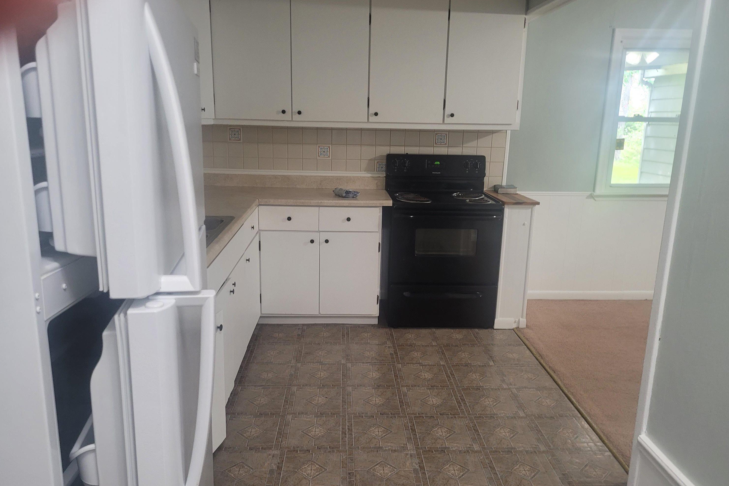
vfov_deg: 46.3
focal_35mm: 28
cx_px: 370
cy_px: 272
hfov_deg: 65.5
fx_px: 567
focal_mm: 5.4
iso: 250
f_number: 1.8
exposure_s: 1/40
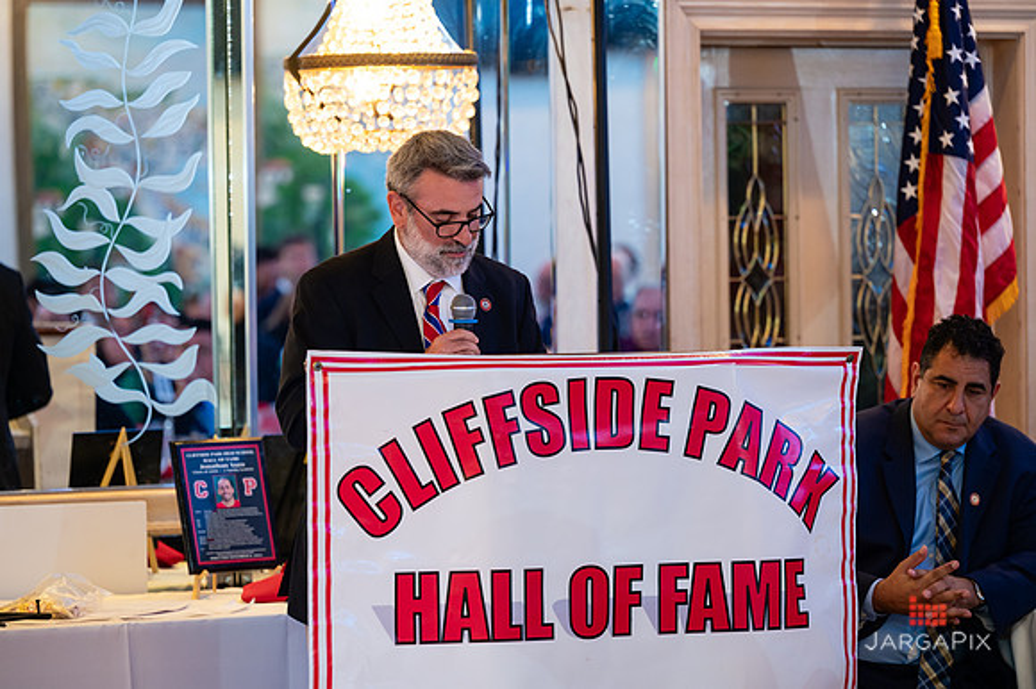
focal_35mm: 147
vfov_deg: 9.3
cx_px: 518
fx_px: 4234
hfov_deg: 14.0
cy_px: 344
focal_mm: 145
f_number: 3.2
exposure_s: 1/125
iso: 1250
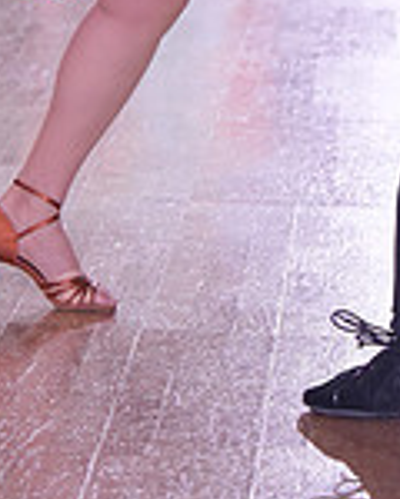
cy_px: -306
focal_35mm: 232
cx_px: 385
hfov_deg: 6.6
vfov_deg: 8.1
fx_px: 3433
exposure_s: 1/500
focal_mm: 64
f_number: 4
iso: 1600
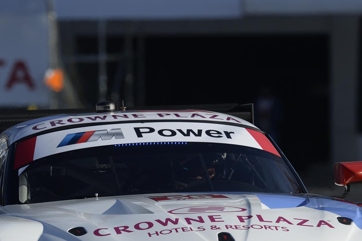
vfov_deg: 1.5
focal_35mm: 924
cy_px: 211
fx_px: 9288
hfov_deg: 2.2
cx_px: 171
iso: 200
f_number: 9
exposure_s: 1/640
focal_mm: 500
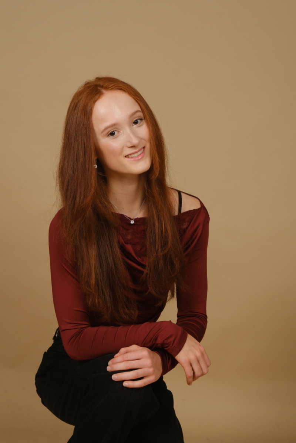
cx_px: 148
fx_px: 974
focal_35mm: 79
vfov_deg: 25.7
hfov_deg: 17.3
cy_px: 222
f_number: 8
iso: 160
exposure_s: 1/125
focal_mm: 52.4
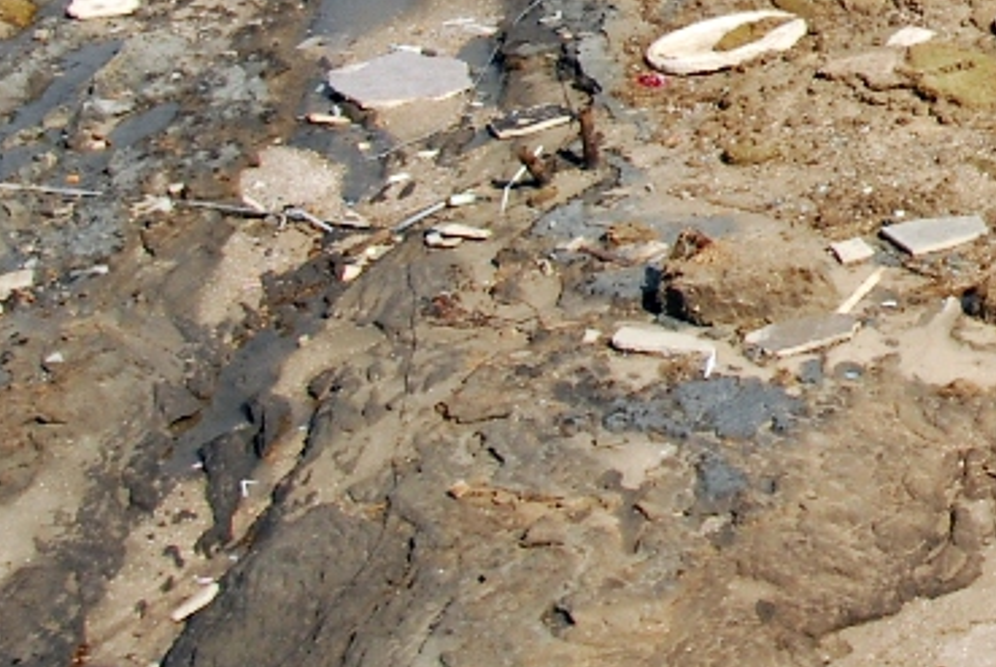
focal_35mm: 189
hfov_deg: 10.3
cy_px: -124
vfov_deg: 7.2
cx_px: 1730
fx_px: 5235
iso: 320
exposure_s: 1/2000
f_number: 5
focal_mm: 24
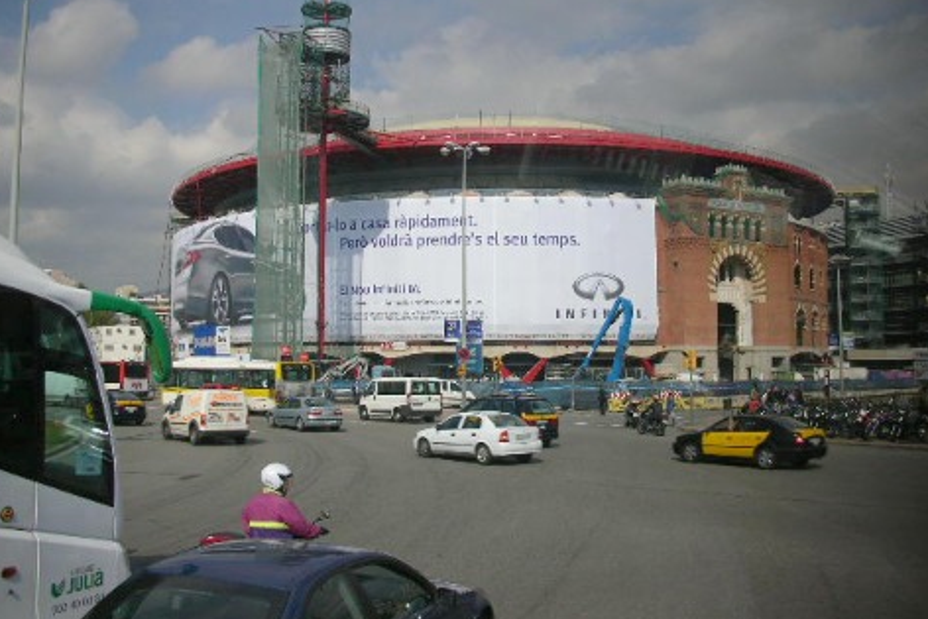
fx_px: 954
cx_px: 462
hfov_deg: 51.9
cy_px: 295
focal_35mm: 37
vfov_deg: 36.0
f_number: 8.5
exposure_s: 1/79.5
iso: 50
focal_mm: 5.8
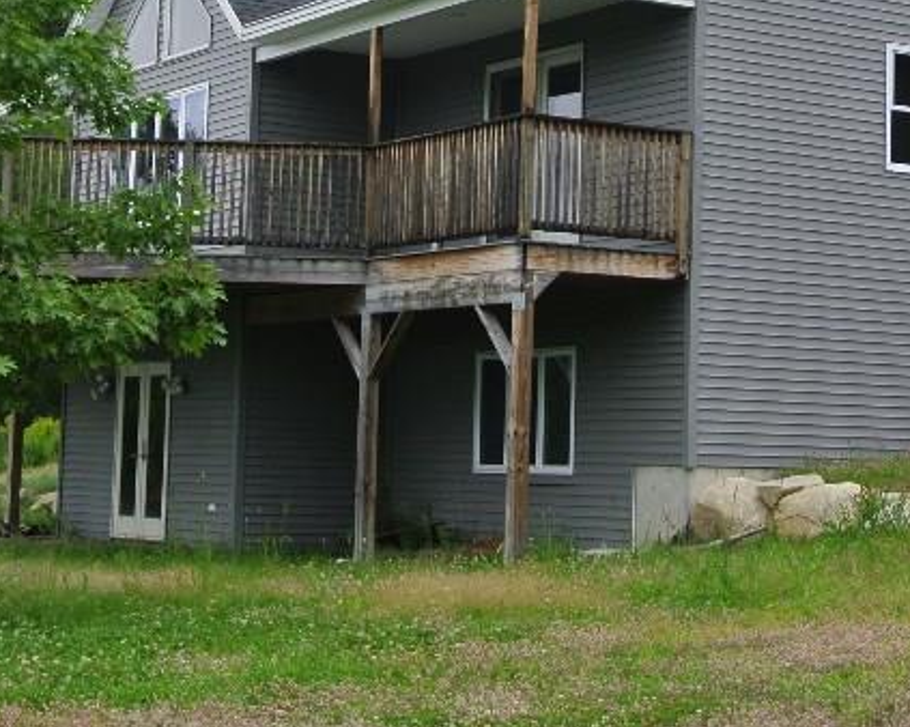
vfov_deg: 18.5
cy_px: 140
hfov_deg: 23.3
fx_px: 2207
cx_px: 538
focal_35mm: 82
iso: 100
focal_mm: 13.6
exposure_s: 1/160
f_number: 4
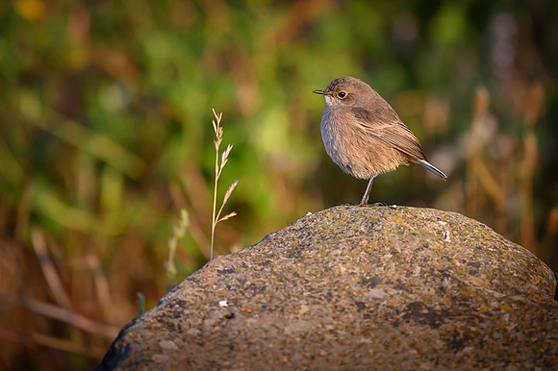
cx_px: 310
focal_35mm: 877
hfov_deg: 2.4
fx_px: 13593
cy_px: 80
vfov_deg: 1.6
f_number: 4
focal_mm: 560
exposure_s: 1/800
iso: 1600
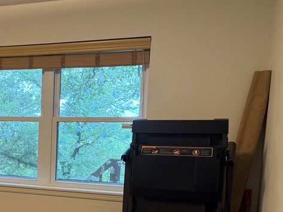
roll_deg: -2.3
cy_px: 183
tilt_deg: -7.0
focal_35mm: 52
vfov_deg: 27.2
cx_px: 24
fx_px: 425
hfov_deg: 34.6
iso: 125
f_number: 1.78
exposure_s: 1/60
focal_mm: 6.76
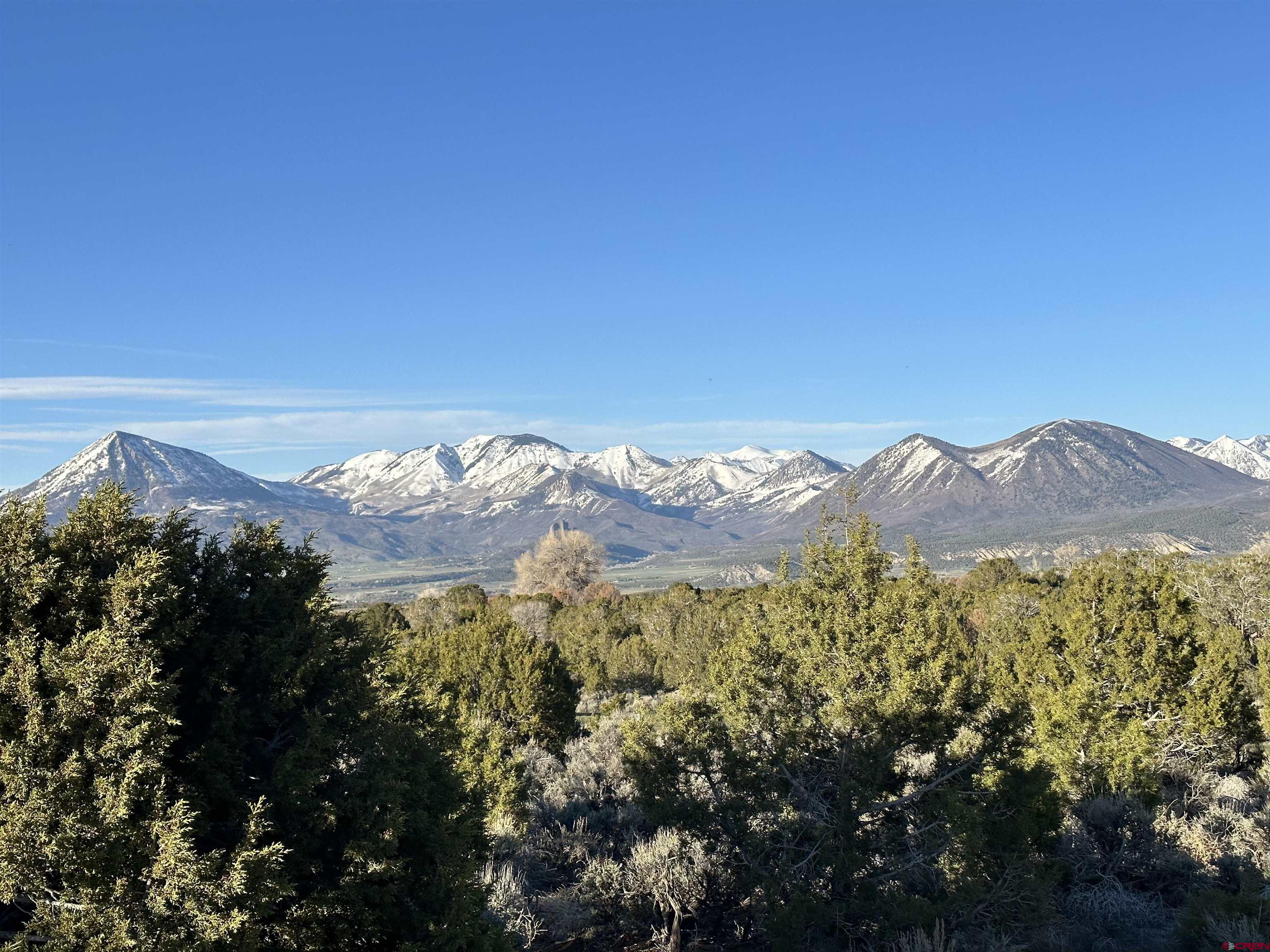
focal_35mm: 48
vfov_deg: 30.3
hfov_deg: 39.7
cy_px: 476
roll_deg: +0.7
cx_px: 635
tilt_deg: +2.1
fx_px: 1761
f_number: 1.78
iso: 64
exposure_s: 1/3876
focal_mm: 6.86
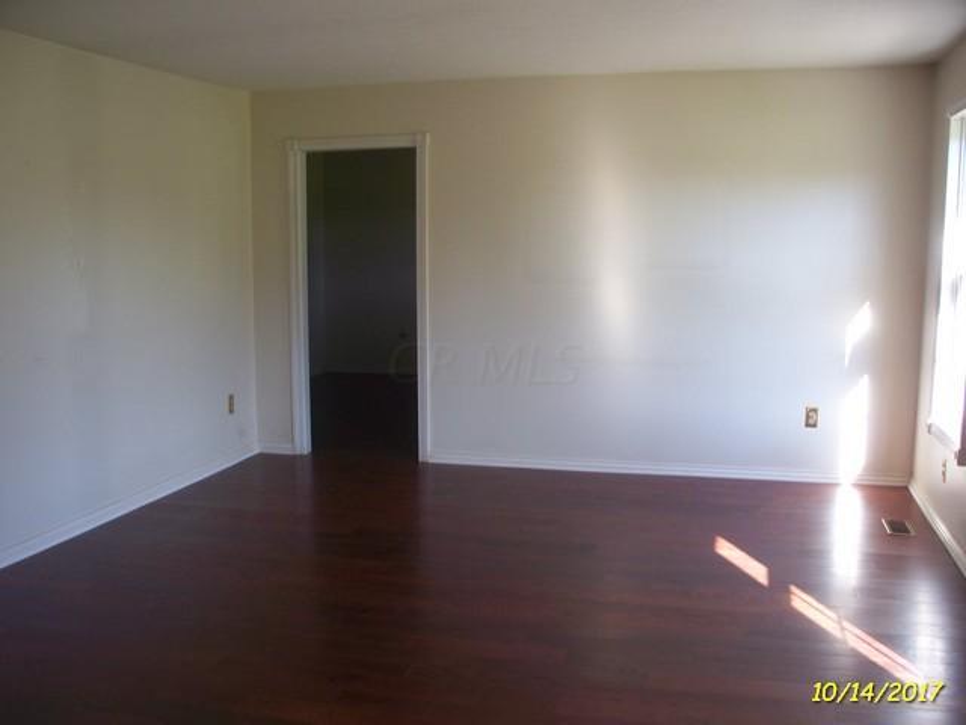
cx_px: 483
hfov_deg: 52.6
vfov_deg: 40.7
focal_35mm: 35
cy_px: 362
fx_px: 977
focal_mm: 7.54
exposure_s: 1/40
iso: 80
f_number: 2.8
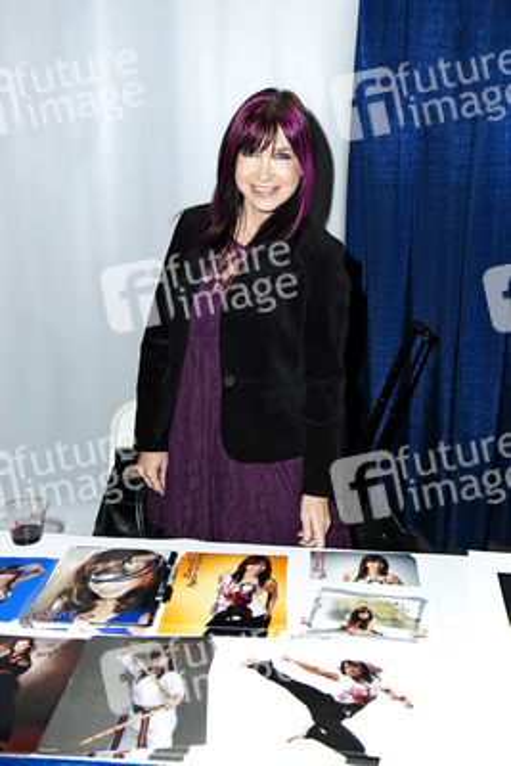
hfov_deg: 41.1
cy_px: 383
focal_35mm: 32
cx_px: 256
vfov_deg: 58.7
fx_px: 681
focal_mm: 32
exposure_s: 1/320
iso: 400
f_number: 4
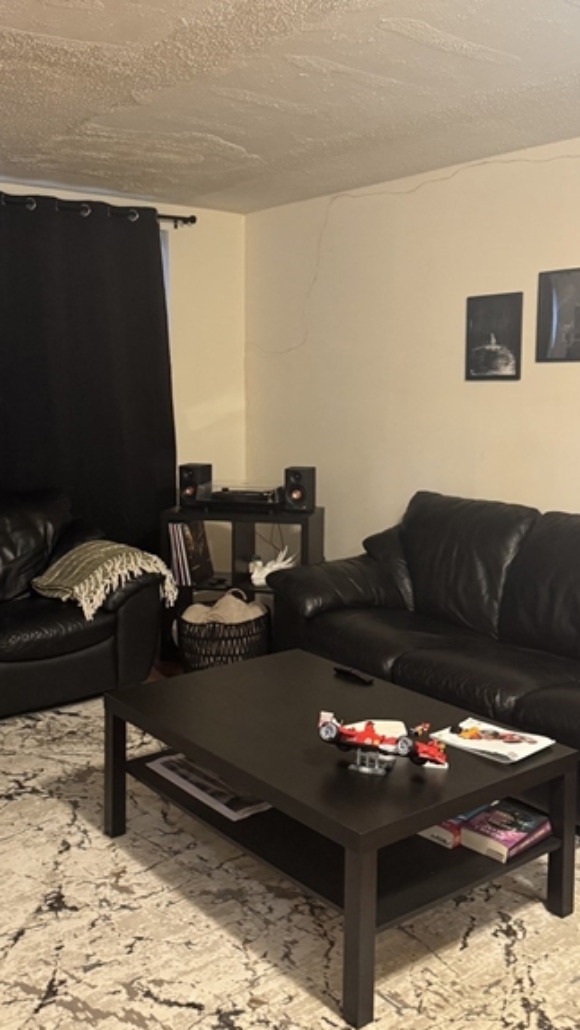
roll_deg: +1.0
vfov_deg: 56.6
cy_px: 474
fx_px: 957
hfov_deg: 33.7
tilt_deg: -4.2
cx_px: 275
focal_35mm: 35
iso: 640
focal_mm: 6.76
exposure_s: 1/60
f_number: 1.78
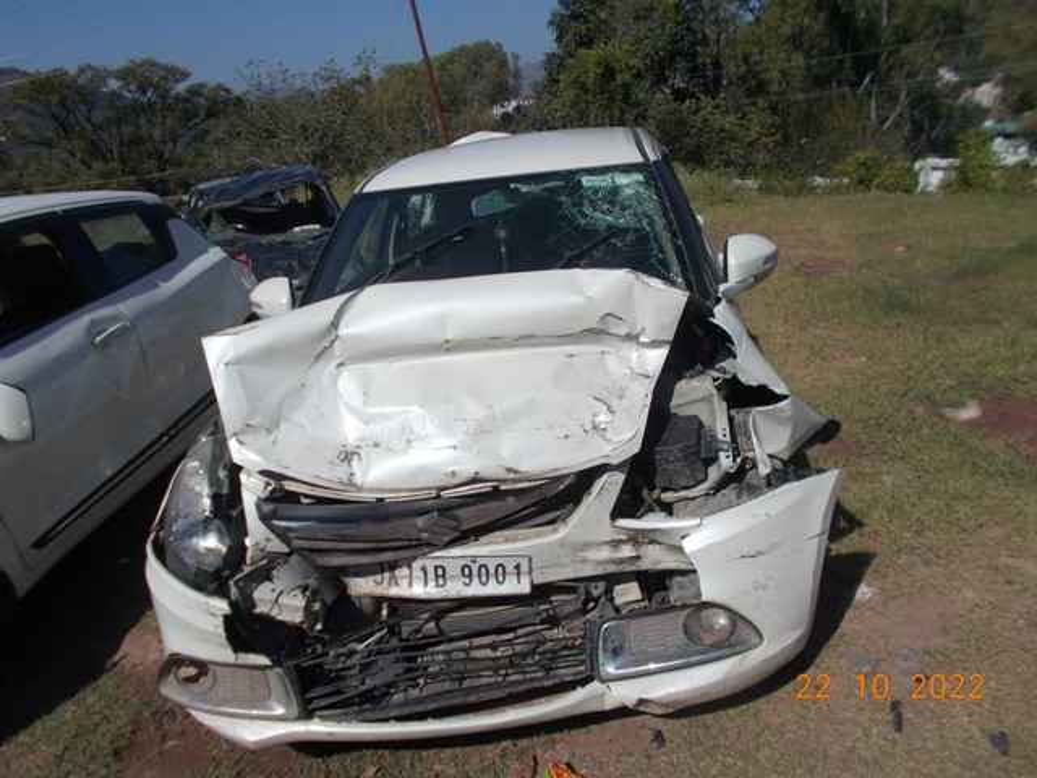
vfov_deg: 53.1
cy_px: 389
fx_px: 779
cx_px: 518
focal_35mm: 26
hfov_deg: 67.3
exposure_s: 1/320
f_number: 8
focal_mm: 4.6
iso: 80
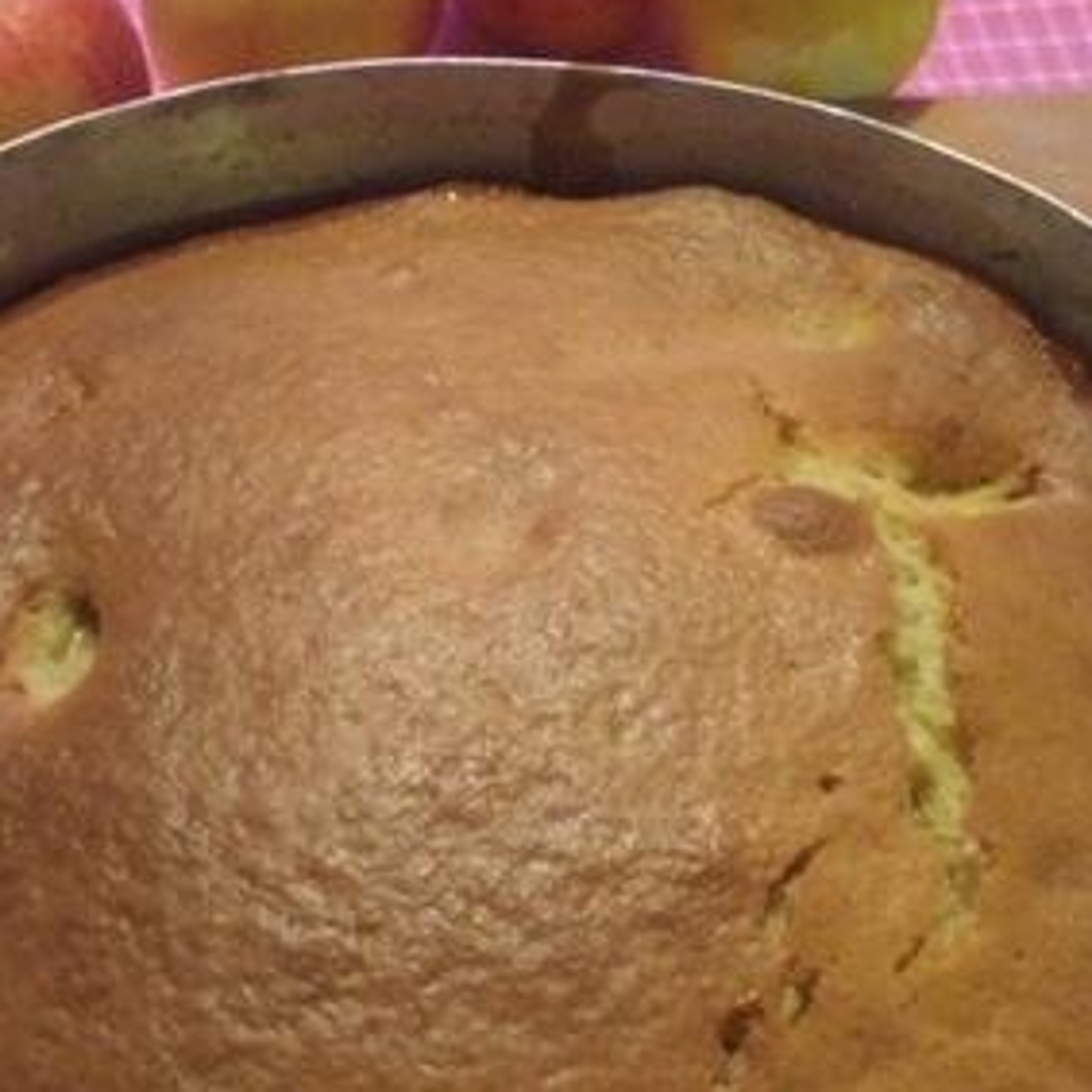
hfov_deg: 27.5
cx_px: 363
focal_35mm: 62
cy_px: 602
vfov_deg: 27.7
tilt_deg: -50.3
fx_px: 2213
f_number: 2.4
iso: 500
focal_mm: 3.3
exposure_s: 1/17
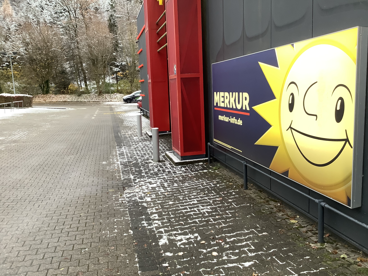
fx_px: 330
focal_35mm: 31
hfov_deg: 58.4
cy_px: 138
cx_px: 184
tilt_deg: -9.8
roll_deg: +2.9
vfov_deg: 45.4
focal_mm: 3.3
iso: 80
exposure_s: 1/50
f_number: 2.4
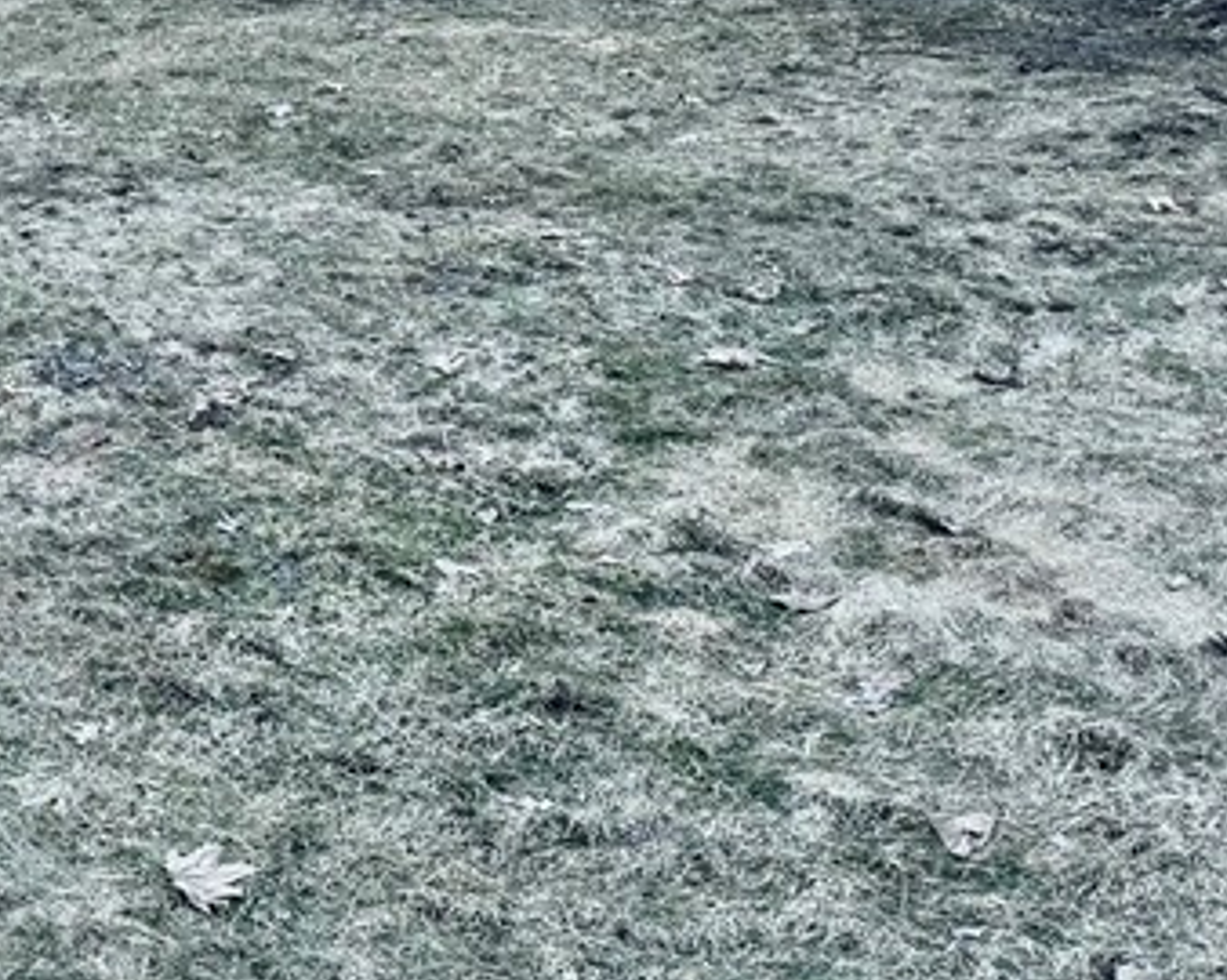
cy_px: -134
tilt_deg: -0.1
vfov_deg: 20.4
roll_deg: -0.4
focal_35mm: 71
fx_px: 2577
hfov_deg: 22.6
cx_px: -537
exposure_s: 1/900
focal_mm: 6.76
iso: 80
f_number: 1.78
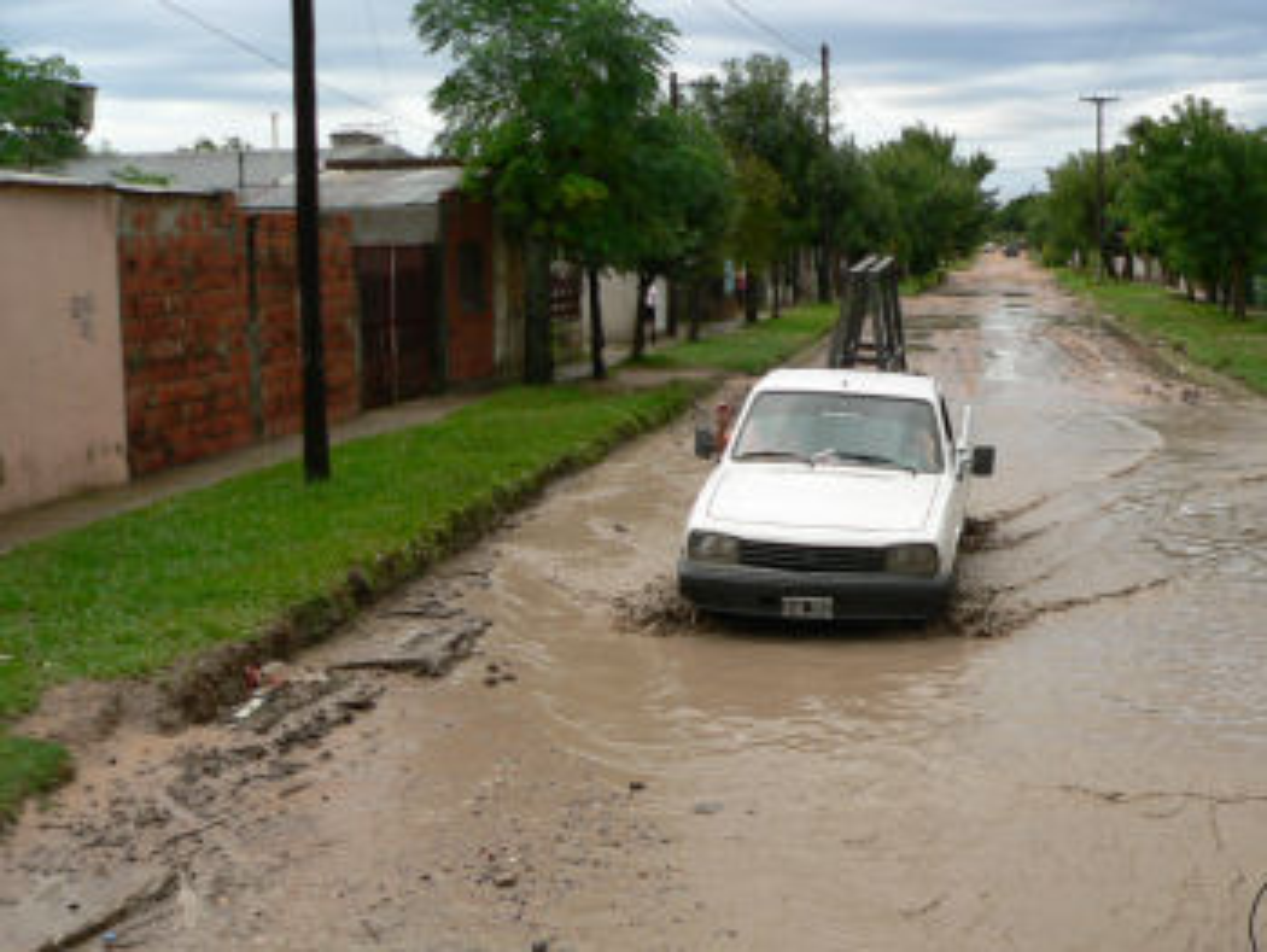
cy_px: 476
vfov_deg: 39.7
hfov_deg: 51.3
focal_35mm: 36
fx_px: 1319
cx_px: 634
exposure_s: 1/100
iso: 80
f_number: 2.8
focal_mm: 6
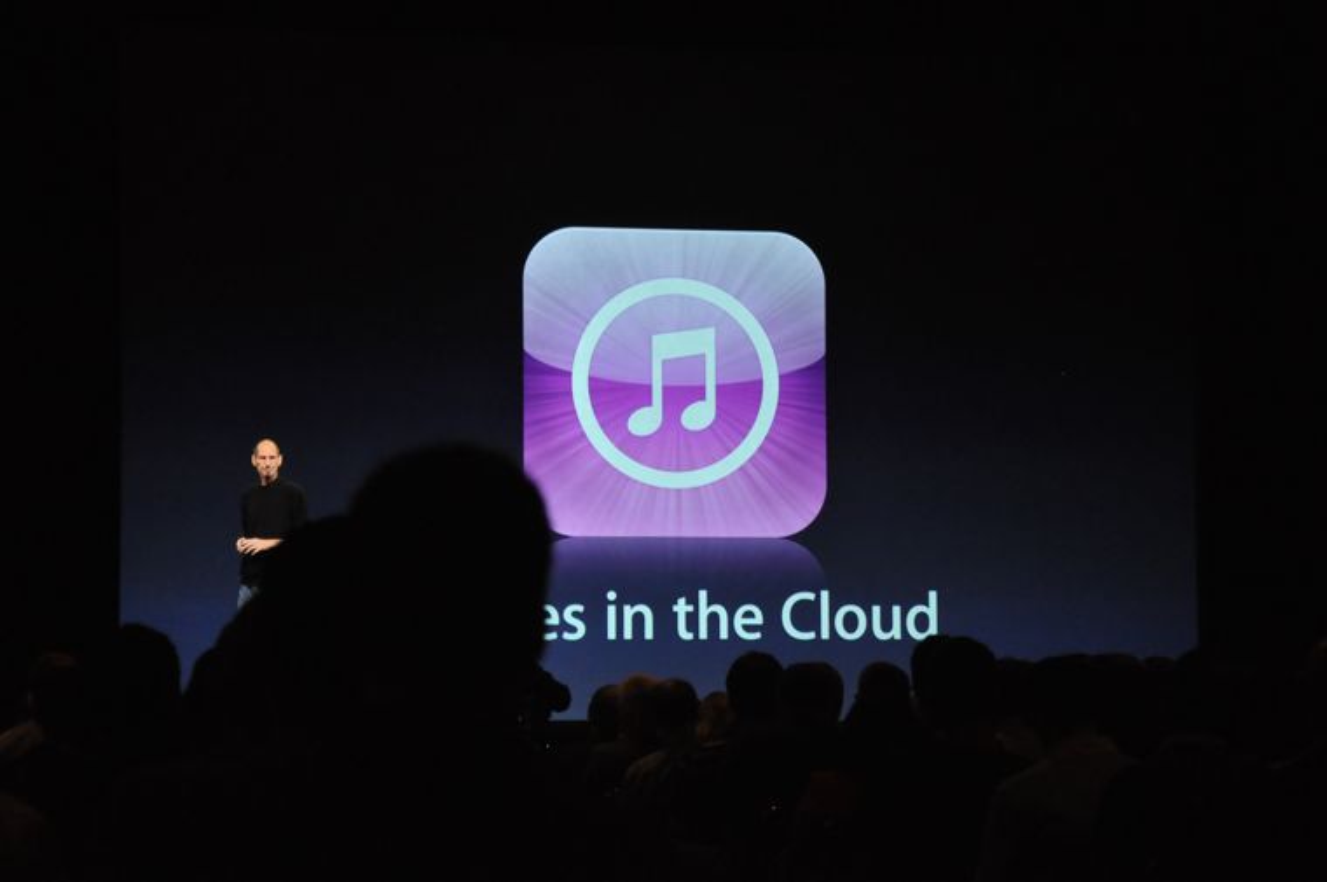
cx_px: 664
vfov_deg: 14.7
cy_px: 441
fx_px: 3424
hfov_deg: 21.9
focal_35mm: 93
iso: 1600
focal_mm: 62
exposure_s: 1/100
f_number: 5.3
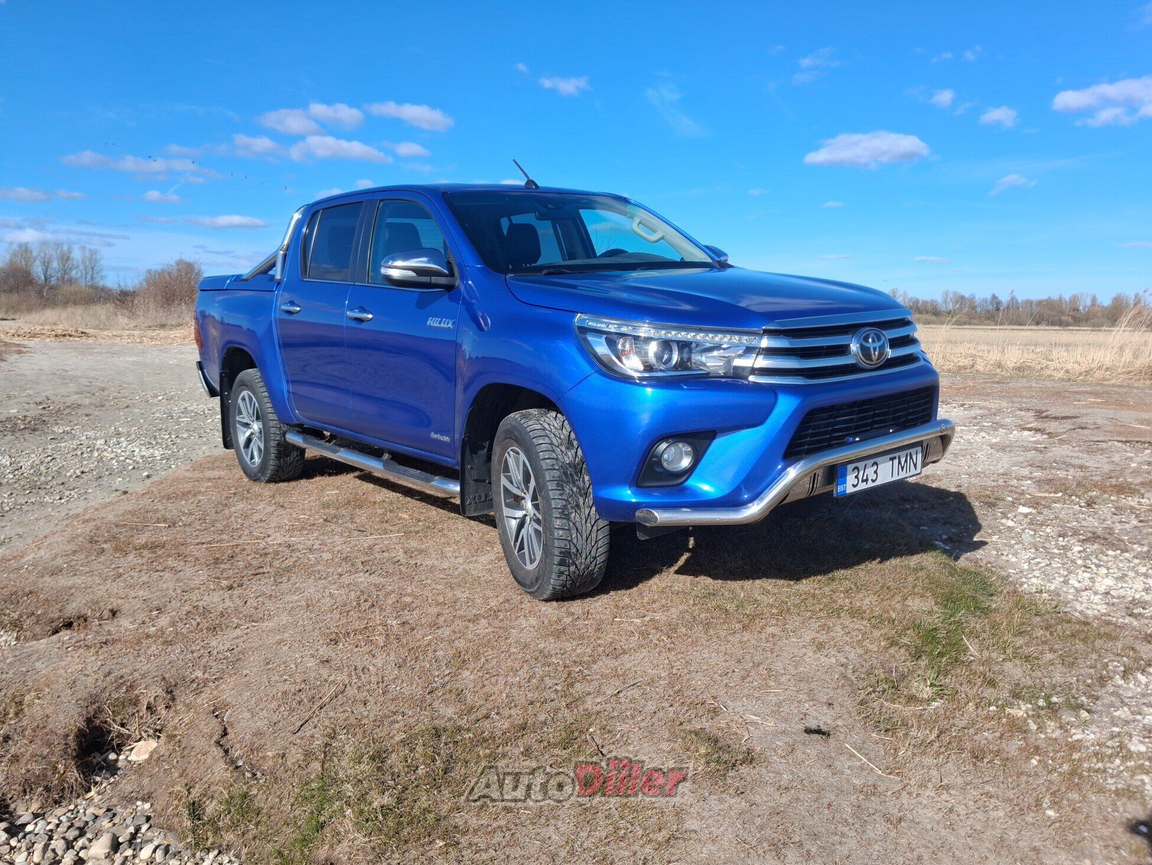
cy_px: 432
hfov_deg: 65.3
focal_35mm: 27
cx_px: 576
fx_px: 899
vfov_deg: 51.4
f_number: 1.8
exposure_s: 1/526
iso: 25
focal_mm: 4
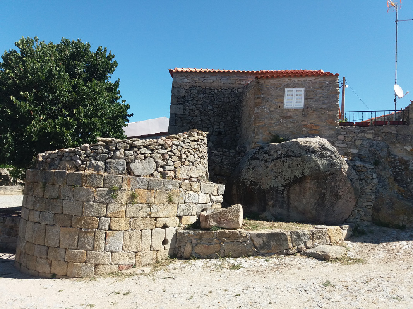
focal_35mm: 28
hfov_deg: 63.4
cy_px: 154
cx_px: 206
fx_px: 334
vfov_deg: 49.7
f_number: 1.9
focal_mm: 3.7
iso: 64
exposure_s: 1/1052
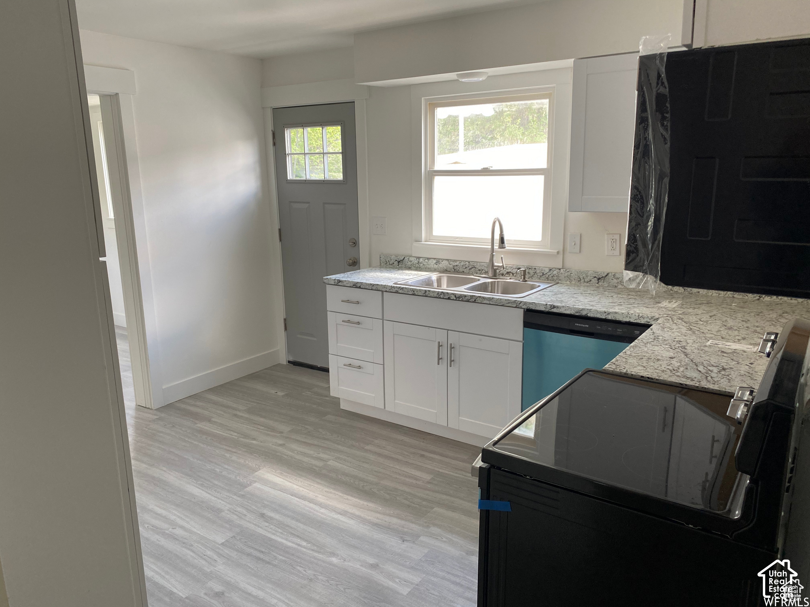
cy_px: 304
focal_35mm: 26
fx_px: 608
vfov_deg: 53.1
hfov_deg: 67.3
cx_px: 405
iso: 125
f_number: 1.8
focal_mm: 4.25
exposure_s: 1/120
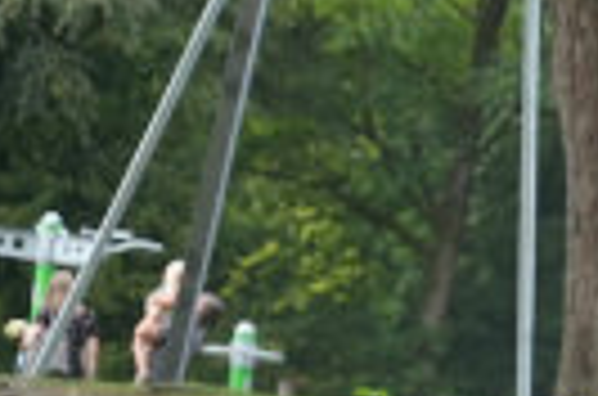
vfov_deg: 3.6
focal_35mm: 375
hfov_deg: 5.1
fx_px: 6221
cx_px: 2145
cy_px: 767
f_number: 4
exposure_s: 1/640
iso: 500
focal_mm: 48.7
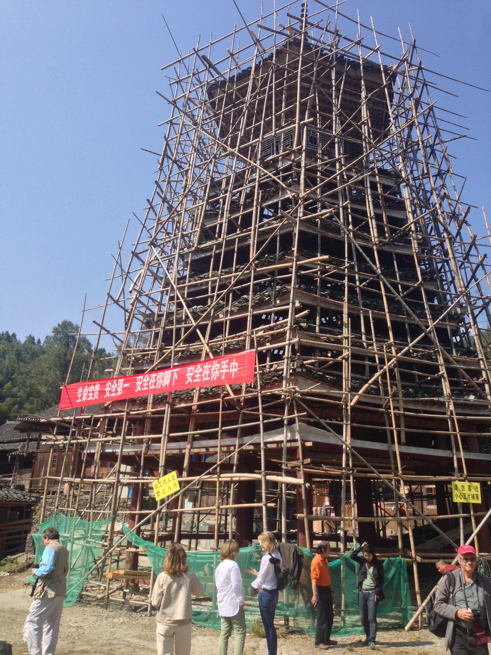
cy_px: 328
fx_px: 624
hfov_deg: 42.9
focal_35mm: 33
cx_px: 246
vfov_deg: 55.4
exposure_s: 1/874
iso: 50
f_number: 2.4
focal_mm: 4.12
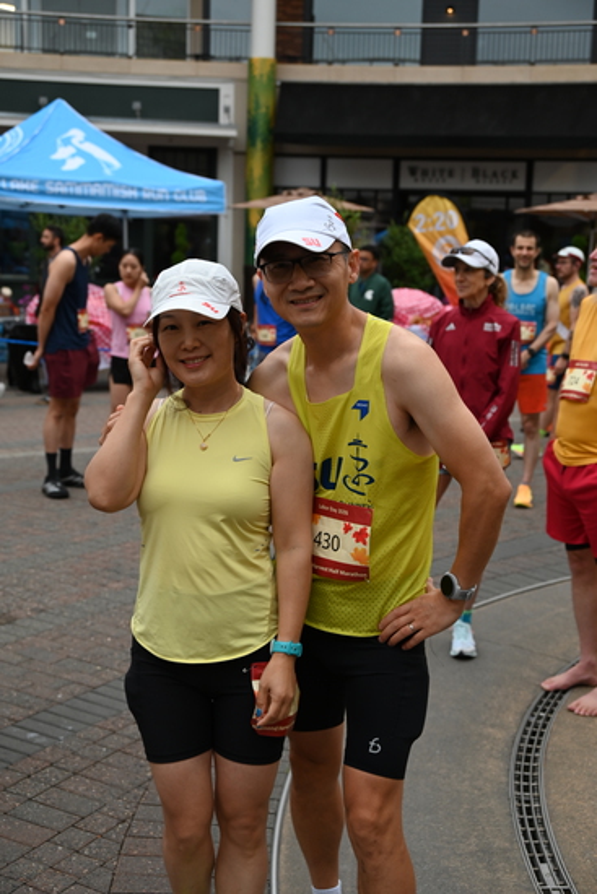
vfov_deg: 41.9
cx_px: 298
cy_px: 447
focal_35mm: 47
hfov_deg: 28.7
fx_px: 1168
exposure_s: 1/160
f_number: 5.3
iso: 400
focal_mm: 47
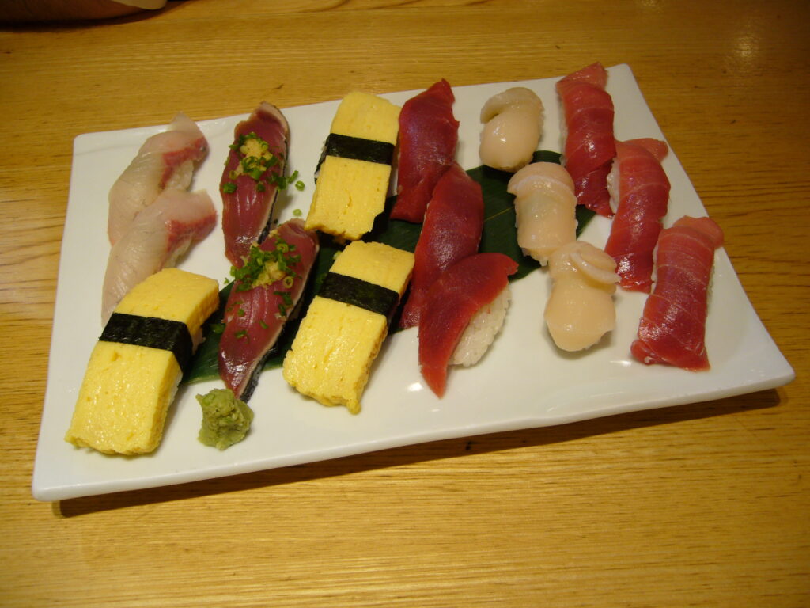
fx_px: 819
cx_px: 405
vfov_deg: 40.7
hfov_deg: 52.6
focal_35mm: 35
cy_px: 304
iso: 100
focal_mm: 5.8
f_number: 2.8
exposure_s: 1/50
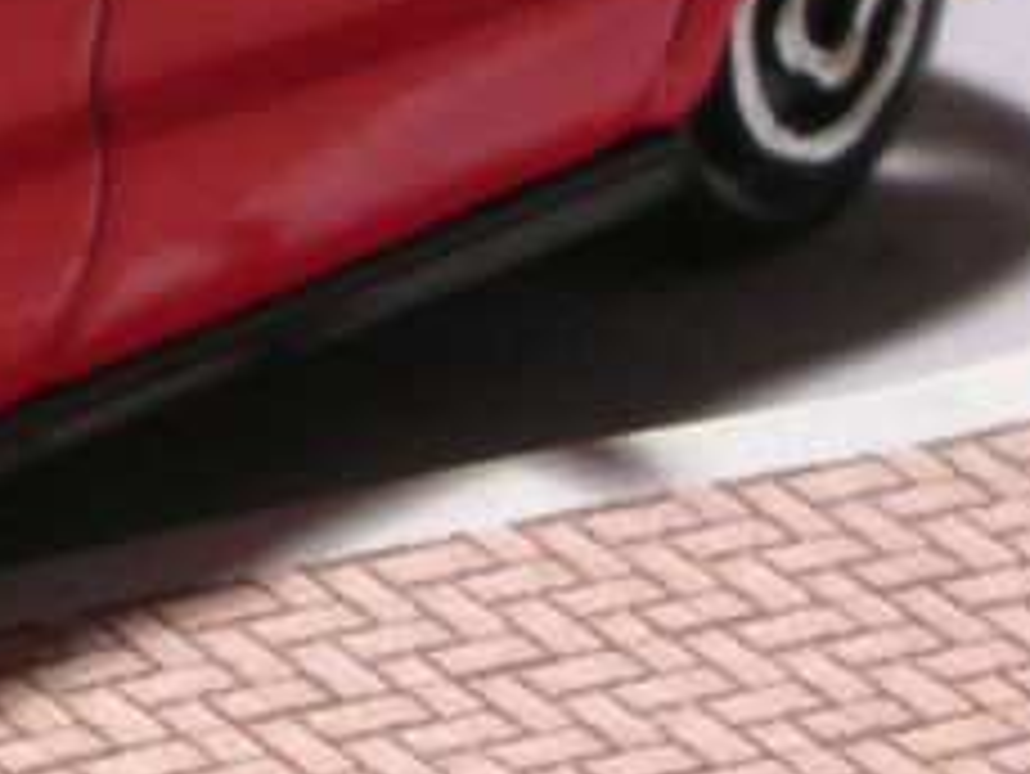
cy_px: -356
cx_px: -270
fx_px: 11432
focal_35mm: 384
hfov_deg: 5.1
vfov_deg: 3.9
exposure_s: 1/3
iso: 100
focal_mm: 14.3
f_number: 4.8
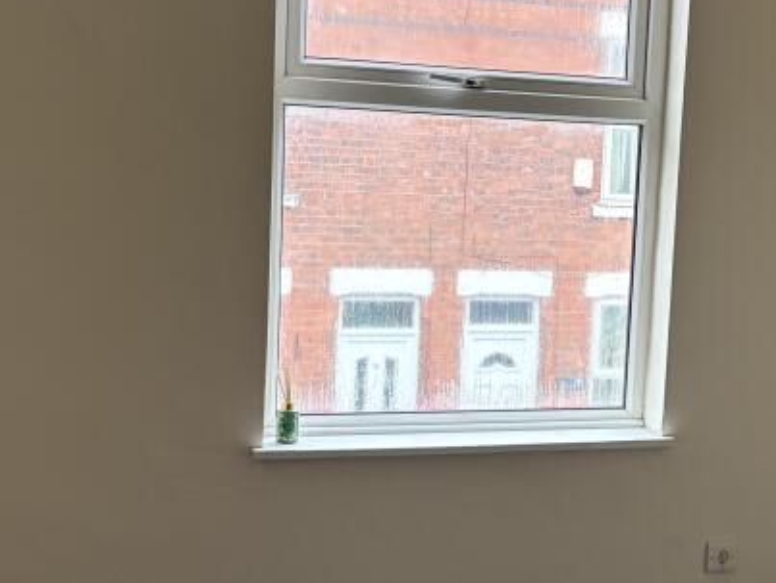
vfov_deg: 22.3
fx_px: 1481
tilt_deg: -5.5
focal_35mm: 66
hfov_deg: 28.7
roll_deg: -3.7
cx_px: 632
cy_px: 287
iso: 200
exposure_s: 1/50
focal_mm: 5.96
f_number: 1.6
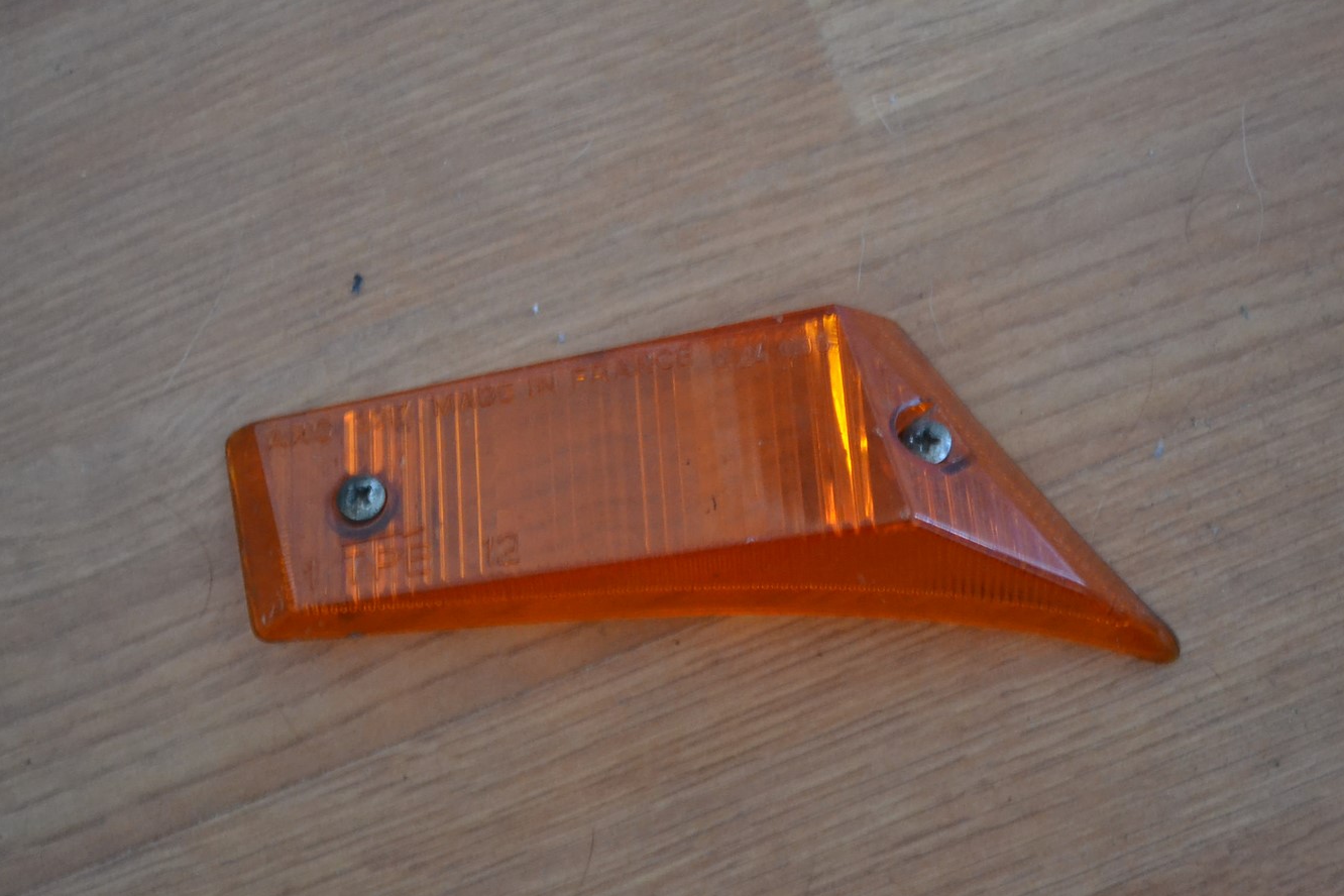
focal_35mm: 73
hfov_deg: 27.7
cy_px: 450
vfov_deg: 18.7
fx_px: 2725
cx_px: 678
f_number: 5.3
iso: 3200
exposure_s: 1/13
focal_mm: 48
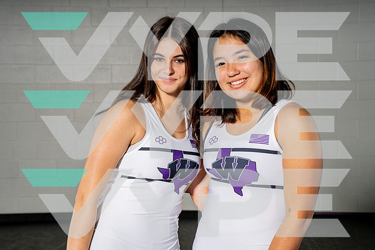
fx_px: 769
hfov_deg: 27.4
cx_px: 192
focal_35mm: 74
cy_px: 131
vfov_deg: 18.5
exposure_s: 1/250
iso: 400
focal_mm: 70
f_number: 8
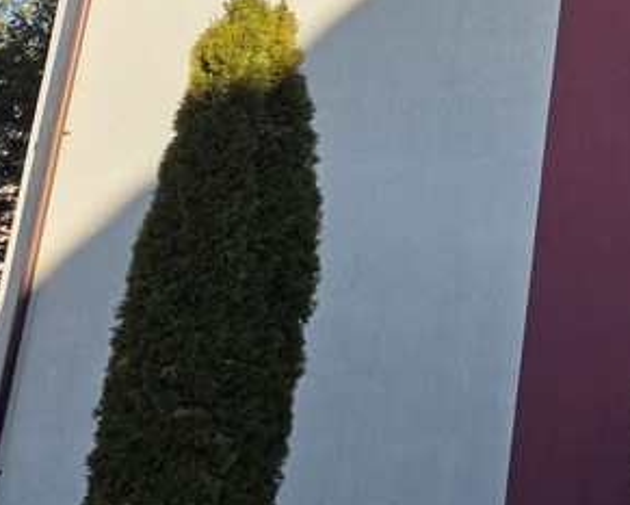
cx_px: 1044
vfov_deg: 18.4
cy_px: -111
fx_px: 1473
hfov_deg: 19.6
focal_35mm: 79
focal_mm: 6.3
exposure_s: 1/3126
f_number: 1.7
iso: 80
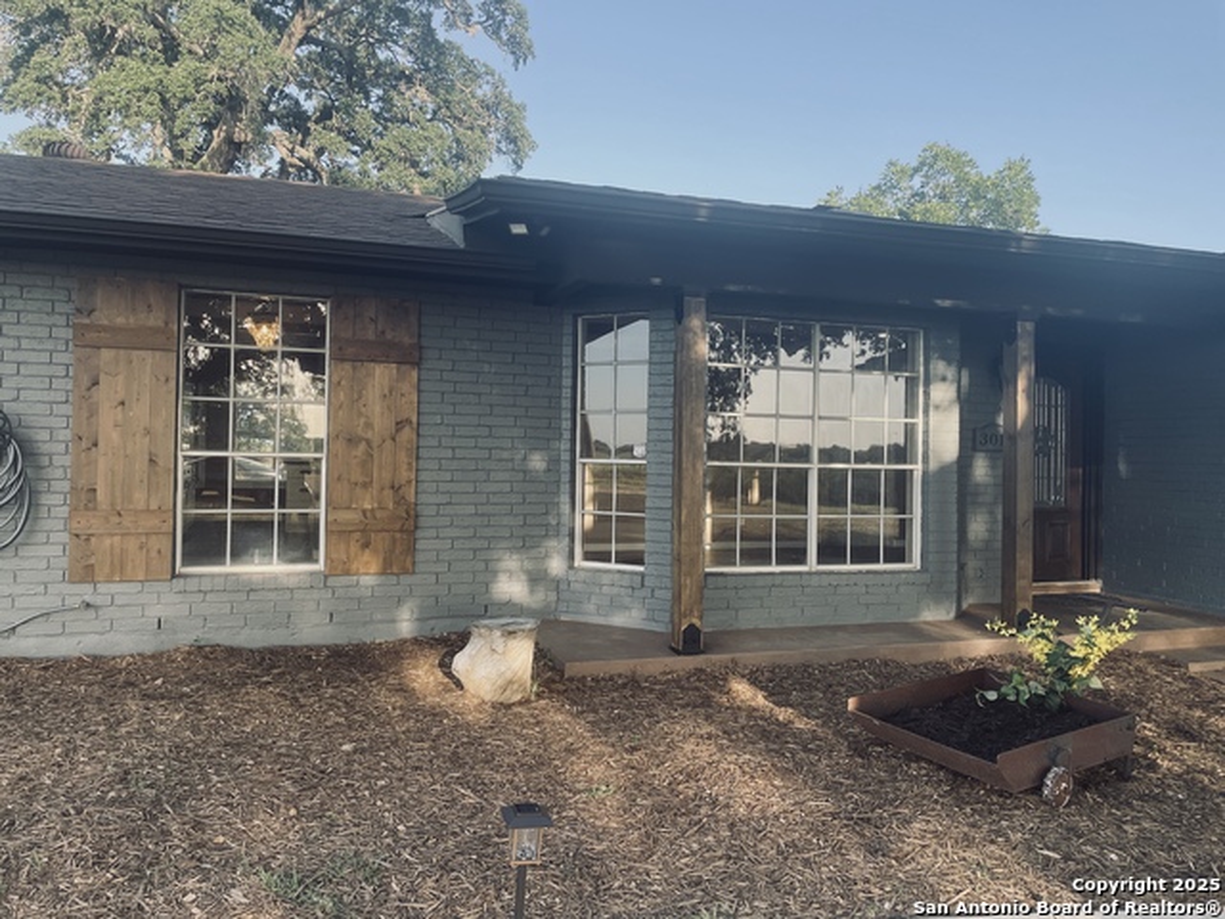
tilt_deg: -0.4
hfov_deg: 67.3
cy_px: 460
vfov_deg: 53.1
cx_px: 612
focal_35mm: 26
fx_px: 920
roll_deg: -1.3
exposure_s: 1/430
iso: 32
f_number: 1.6
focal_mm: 4.2
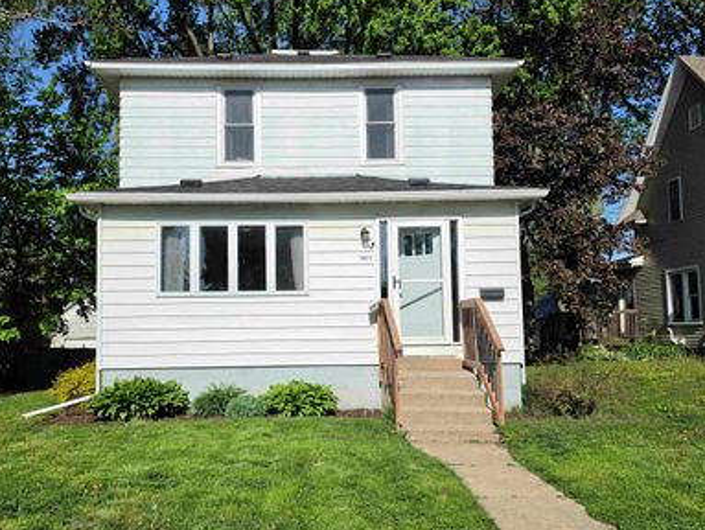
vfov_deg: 46.8
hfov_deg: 59.8
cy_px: 288
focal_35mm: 30
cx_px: 313
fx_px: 612
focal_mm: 6.5
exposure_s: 1/10000
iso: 40
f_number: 1.4
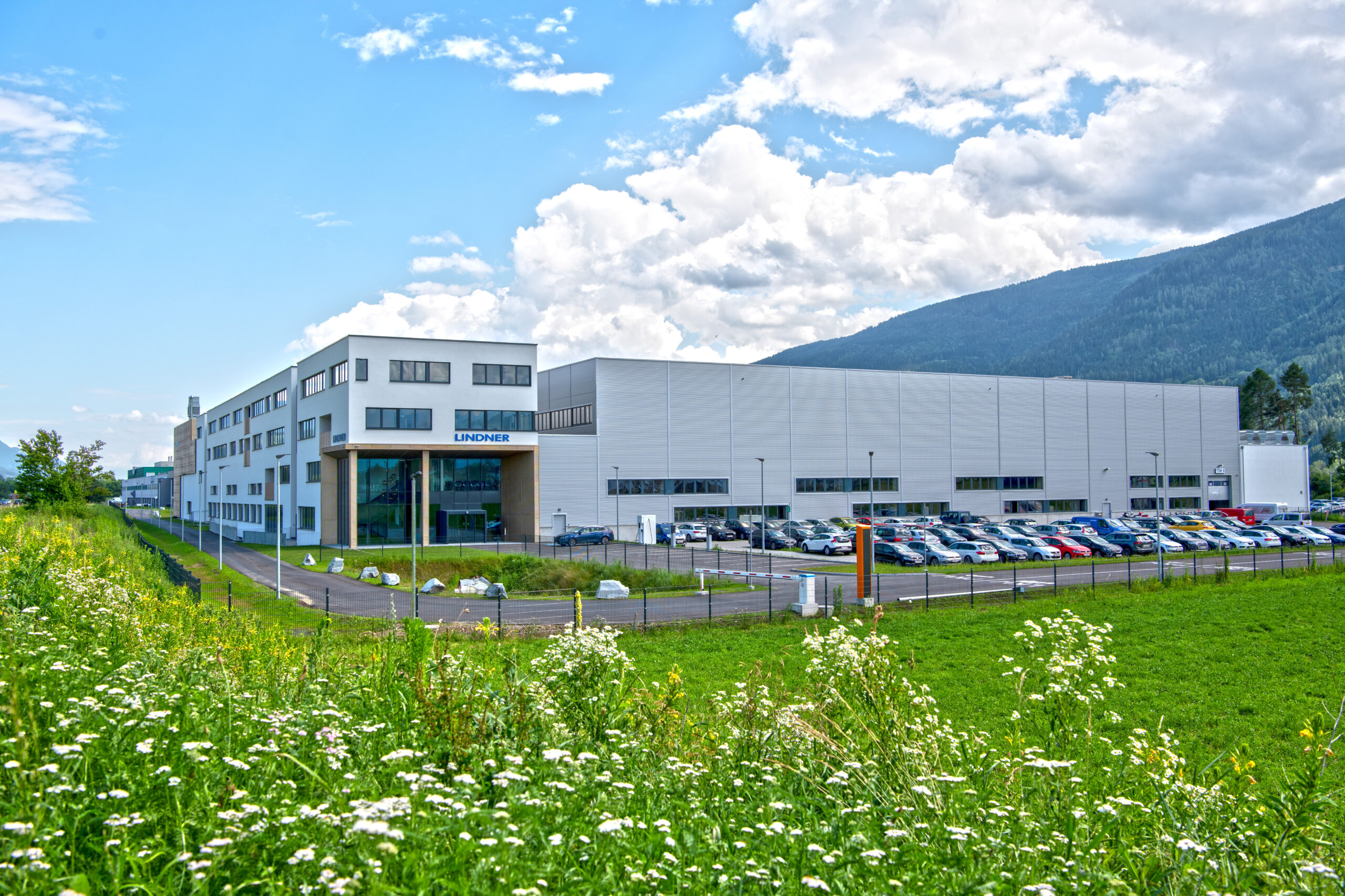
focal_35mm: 32
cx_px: 672
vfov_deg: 41.1
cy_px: 448
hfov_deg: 58.7
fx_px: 1196
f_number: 8
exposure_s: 1/320
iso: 100
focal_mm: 32
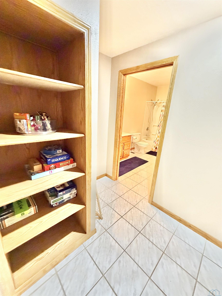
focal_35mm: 14
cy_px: 148
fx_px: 120
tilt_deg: -17.2
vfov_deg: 102.1
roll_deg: -2.7
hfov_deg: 85.7
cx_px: 111
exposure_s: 1/60
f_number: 2.2
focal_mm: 2.22
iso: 640
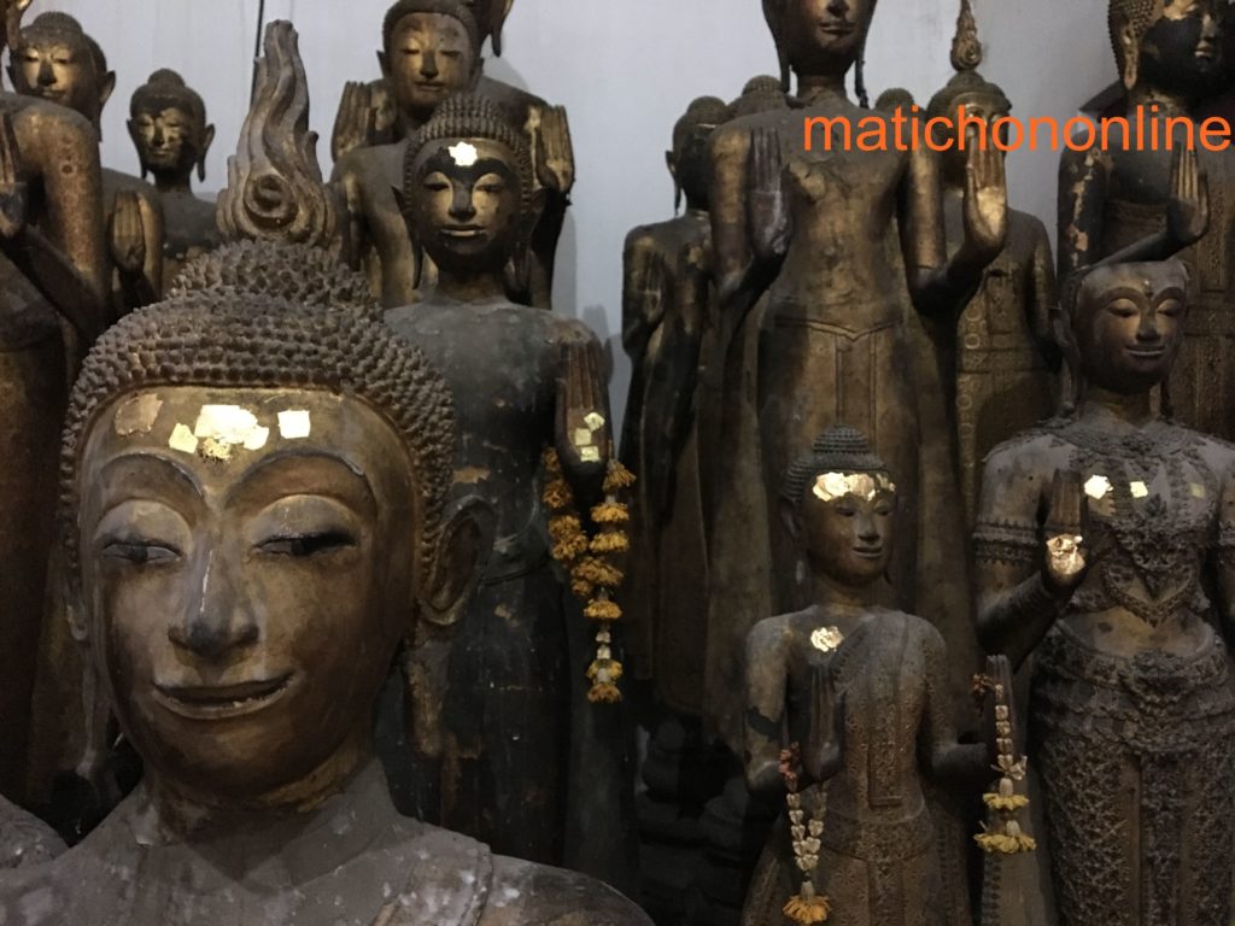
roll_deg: +0.1
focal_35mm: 29
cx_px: 618
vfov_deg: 48.2
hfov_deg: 61.7
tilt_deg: +3.3
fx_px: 1035
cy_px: 463
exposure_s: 1/17
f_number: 2.2
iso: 320
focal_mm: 4.15
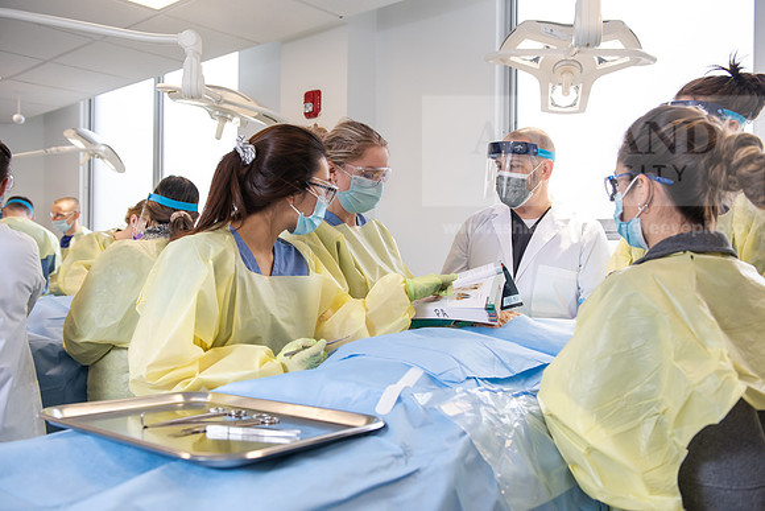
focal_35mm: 32
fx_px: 680
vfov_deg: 41.1
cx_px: 382
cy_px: 256
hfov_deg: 58.7
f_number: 4
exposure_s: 1/200
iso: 500
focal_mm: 32
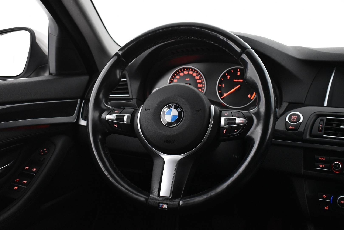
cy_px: 115
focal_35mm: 44
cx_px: 172
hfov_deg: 45.0
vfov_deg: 30.8
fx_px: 416
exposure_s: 1/40
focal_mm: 29
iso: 3200
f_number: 4.2
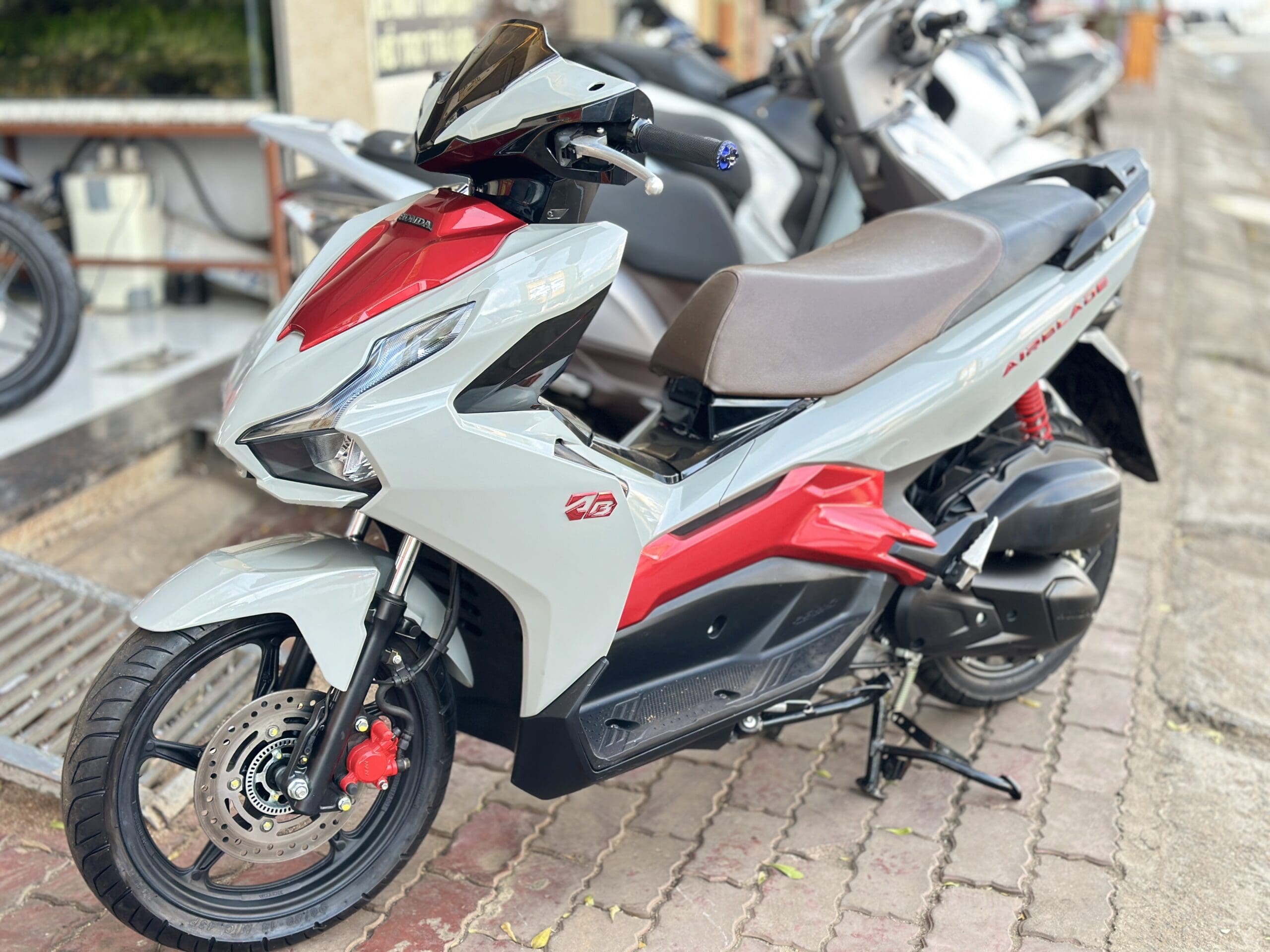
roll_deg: +0.9
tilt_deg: -14.3
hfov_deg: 39.7
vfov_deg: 30.3
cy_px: 476
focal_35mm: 48
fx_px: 1761
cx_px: 635
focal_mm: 6.86
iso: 64
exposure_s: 1/151
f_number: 1.78
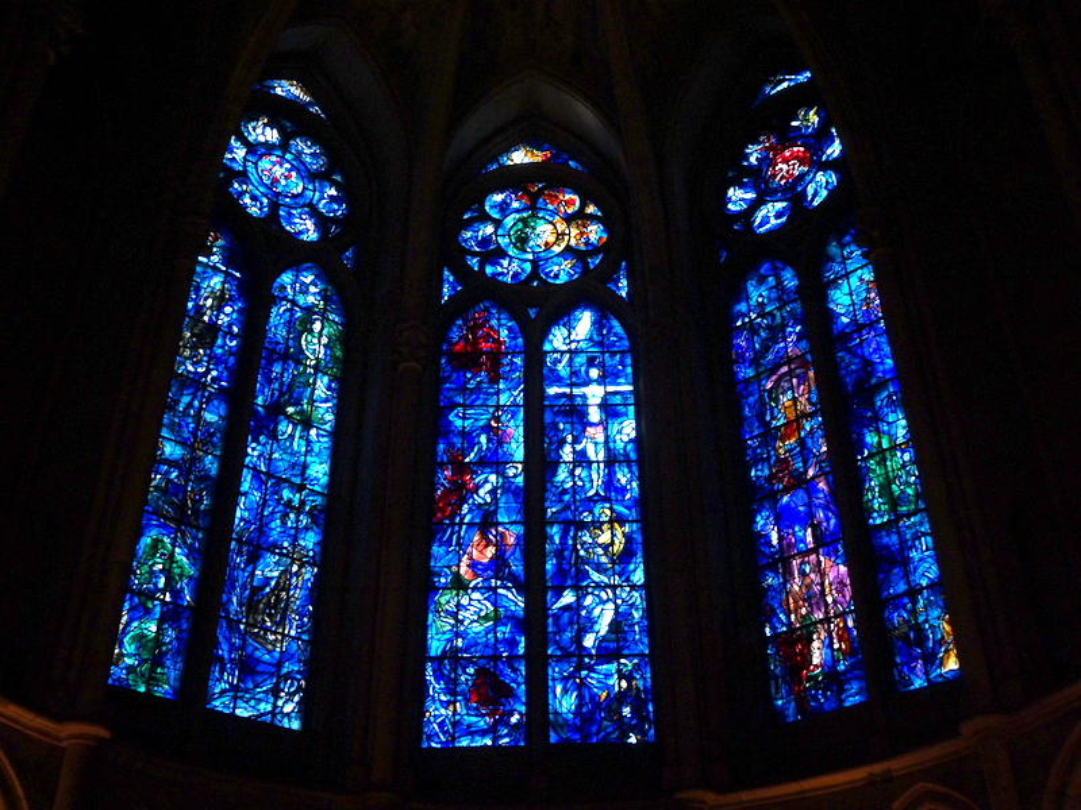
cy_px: 405
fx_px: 1124
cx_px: 540
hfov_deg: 51.4
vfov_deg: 39.7
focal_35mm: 36
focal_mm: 18
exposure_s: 1/15
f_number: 4.2
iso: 6400
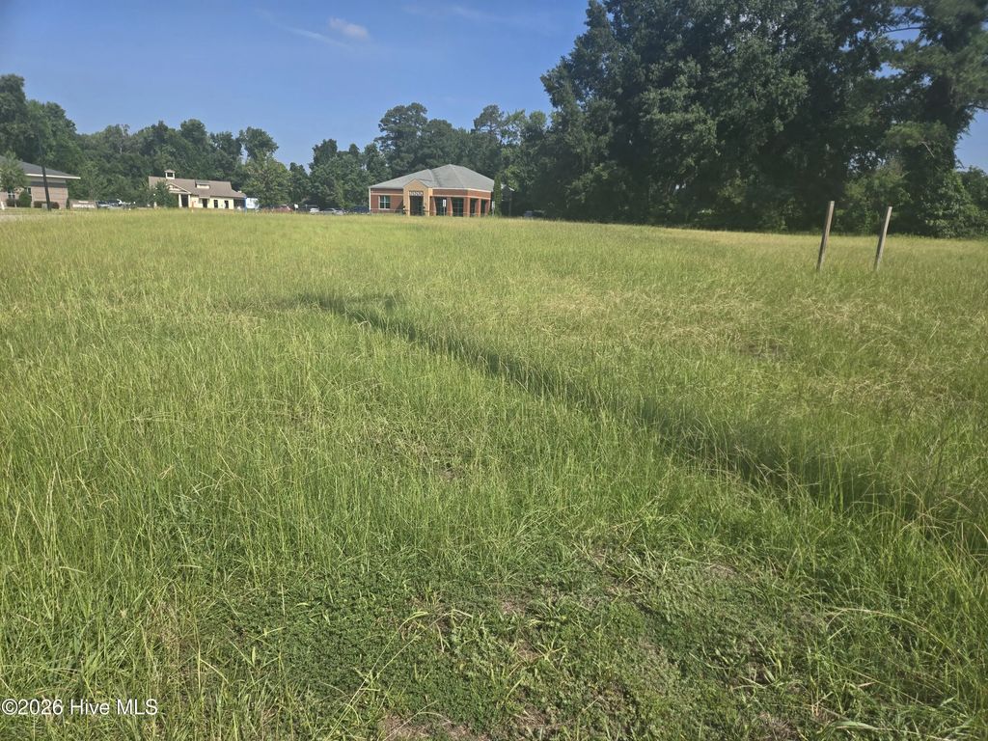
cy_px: 370
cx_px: 494
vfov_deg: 58.9
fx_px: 656
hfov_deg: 73.9
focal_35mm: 23
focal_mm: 5.4
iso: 40
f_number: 1.8
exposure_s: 1/2921
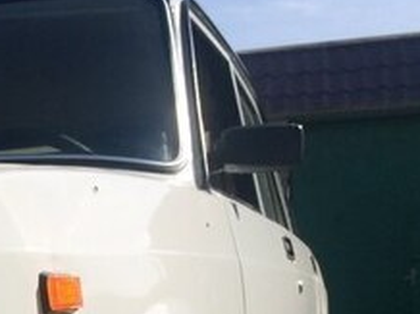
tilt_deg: -5.7
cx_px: -37
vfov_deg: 15.7
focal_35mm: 88
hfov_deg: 21.2
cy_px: 436
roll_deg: +0.1
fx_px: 1067
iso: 32
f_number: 2.2
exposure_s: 1/2160
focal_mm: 4.15
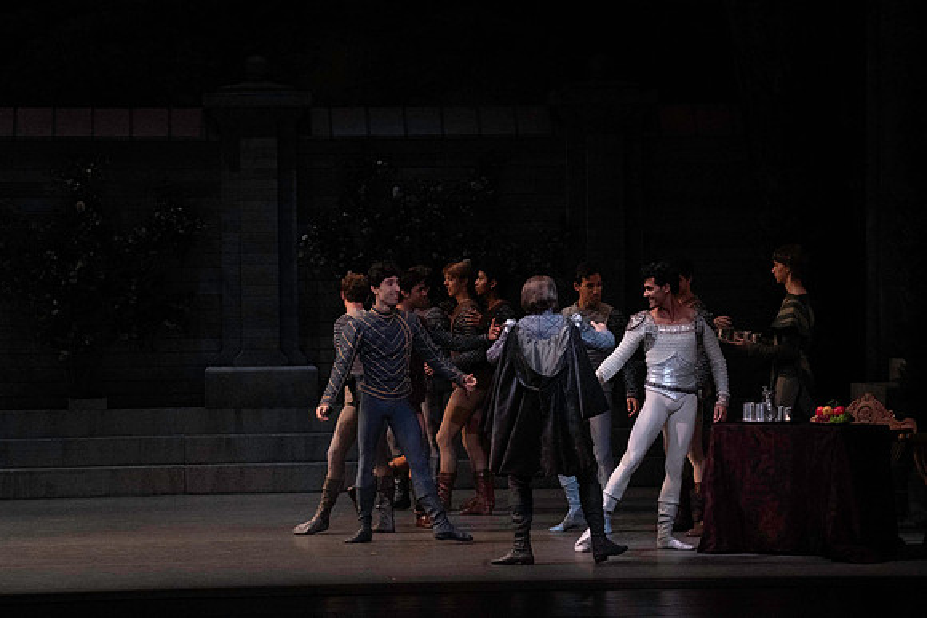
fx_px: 3786
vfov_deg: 9.3
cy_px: 309
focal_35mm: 147
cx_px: 464
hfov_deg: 14.0
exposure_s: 1/400
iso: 16000
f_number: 13
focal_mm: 147
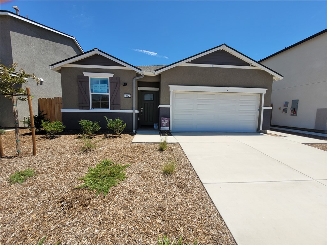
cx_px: 164
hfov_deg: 106.2
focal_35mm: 13
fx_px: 123
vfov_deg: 89.9
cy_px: 122
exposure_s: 1/1770
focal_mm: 1.74
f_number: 2.2
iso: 40
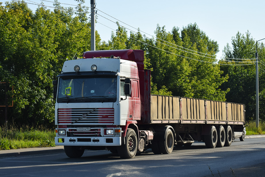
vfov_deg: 16.6
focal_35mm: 82
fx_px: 607
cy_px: 88
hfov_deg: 24.6
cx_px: 132
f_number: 5.6
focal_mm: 55
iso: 200
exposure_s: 1/800
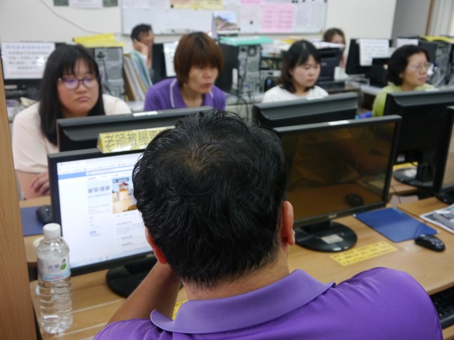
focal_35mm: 38
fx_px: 498
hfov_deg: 49.0
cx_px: 227
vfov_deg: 37.7
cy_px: 170
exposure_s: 1/60
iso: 1000
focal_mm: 19
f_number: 4.1
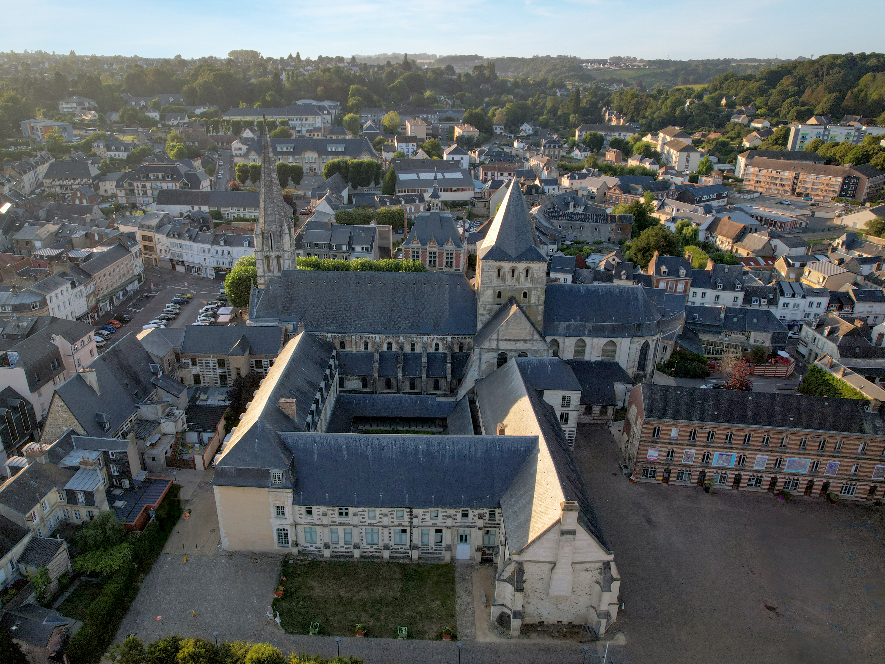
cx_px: 412
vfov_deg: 56.8
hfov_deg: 71.5
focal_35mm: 24
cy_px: 333
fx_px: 614
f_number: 2.8
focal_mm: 8.38
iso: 100
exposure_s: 1/50
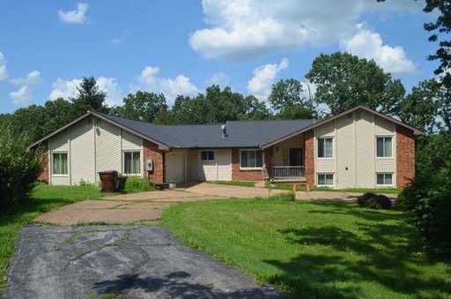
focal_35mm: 27
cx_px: 226
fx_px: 338
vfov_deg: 47.7
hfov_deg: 67.5
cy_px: 150
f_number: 8
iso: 100
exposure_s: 1/250
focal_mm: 18
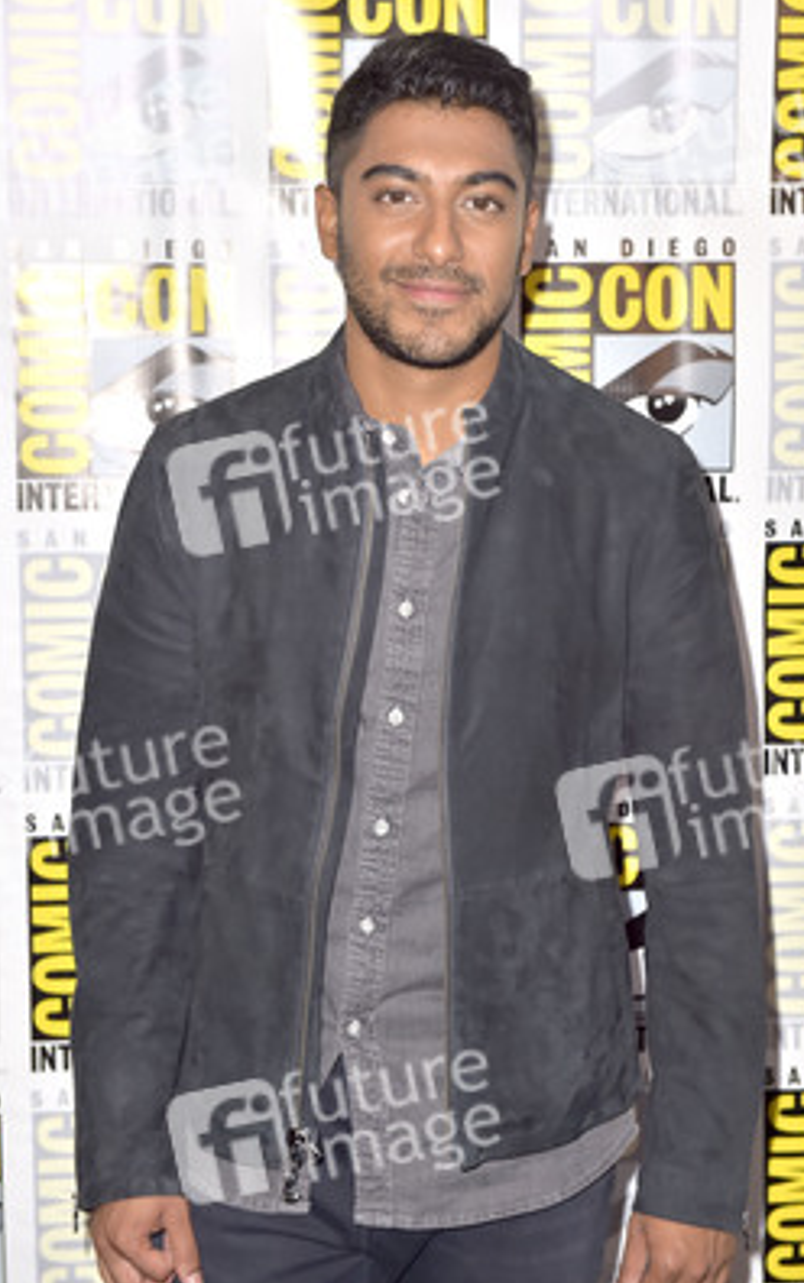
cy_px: 642
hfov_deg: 18.1
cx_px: 430
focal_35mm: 72
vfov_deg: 28.6
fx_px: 2521
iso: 500
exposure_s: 1/320
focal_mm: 70
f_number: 6.3
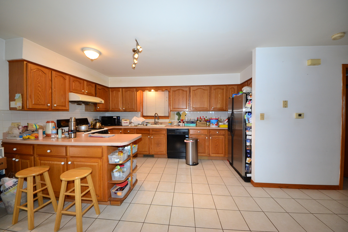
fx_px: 116
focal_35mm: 12
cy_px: 116
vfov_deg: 90.0
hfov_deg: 112.6
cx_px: 174
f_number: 9
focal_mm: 8
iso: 800
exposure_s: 1/25
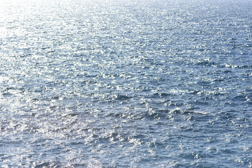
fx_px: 892
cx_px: 126
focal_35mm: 128
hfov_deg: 16.1
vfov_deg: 10.8
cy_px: 84
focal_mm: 85
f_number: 2.8
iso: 250
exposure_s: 1/8000
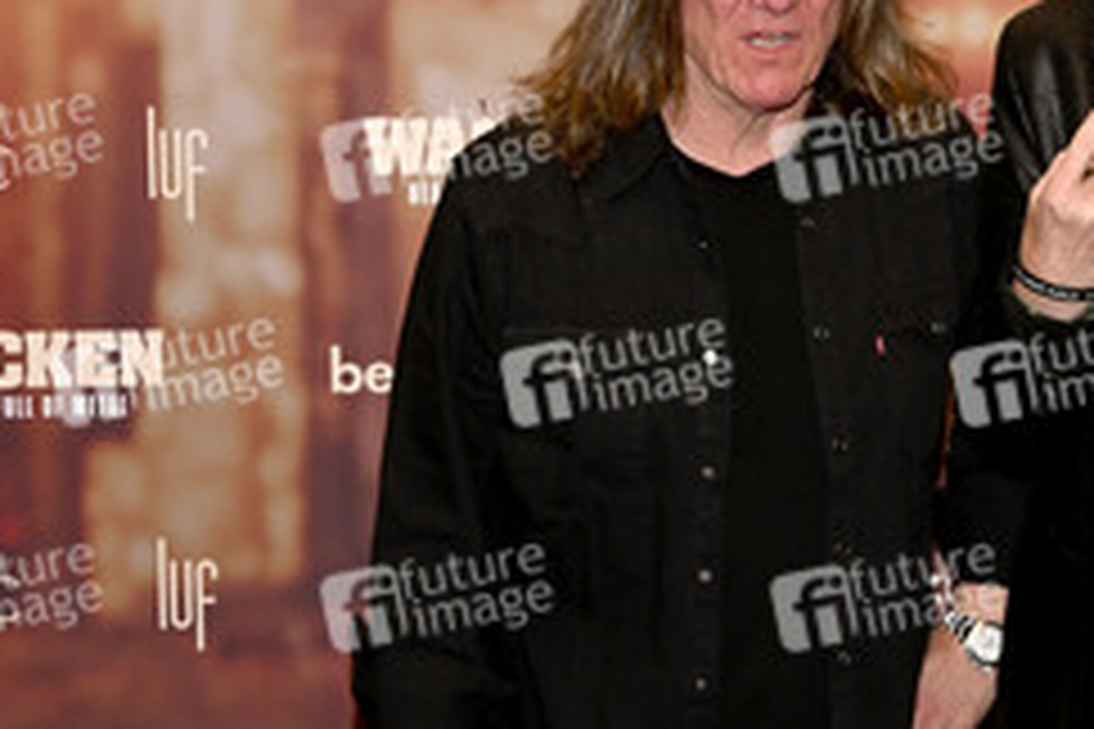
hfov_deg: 21.9
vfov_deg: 15.0
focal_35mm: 91
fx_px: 2765
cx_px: 948
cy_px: 261
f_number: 5.6
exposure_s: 1/160
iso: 1600
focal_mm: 49
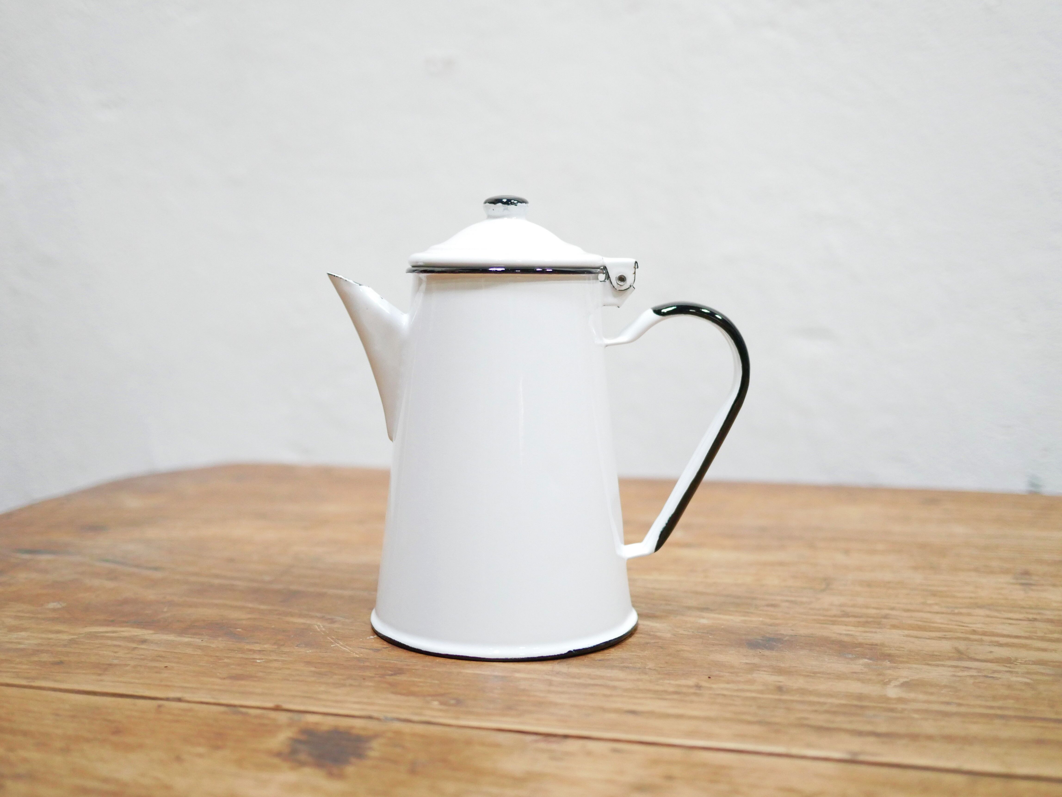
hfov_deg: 46.8
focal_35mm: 40
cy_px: 398
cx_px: 531
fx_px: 1228
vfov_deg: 36.0
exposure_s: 1/60
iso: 1600
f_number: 1.7
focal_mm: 20
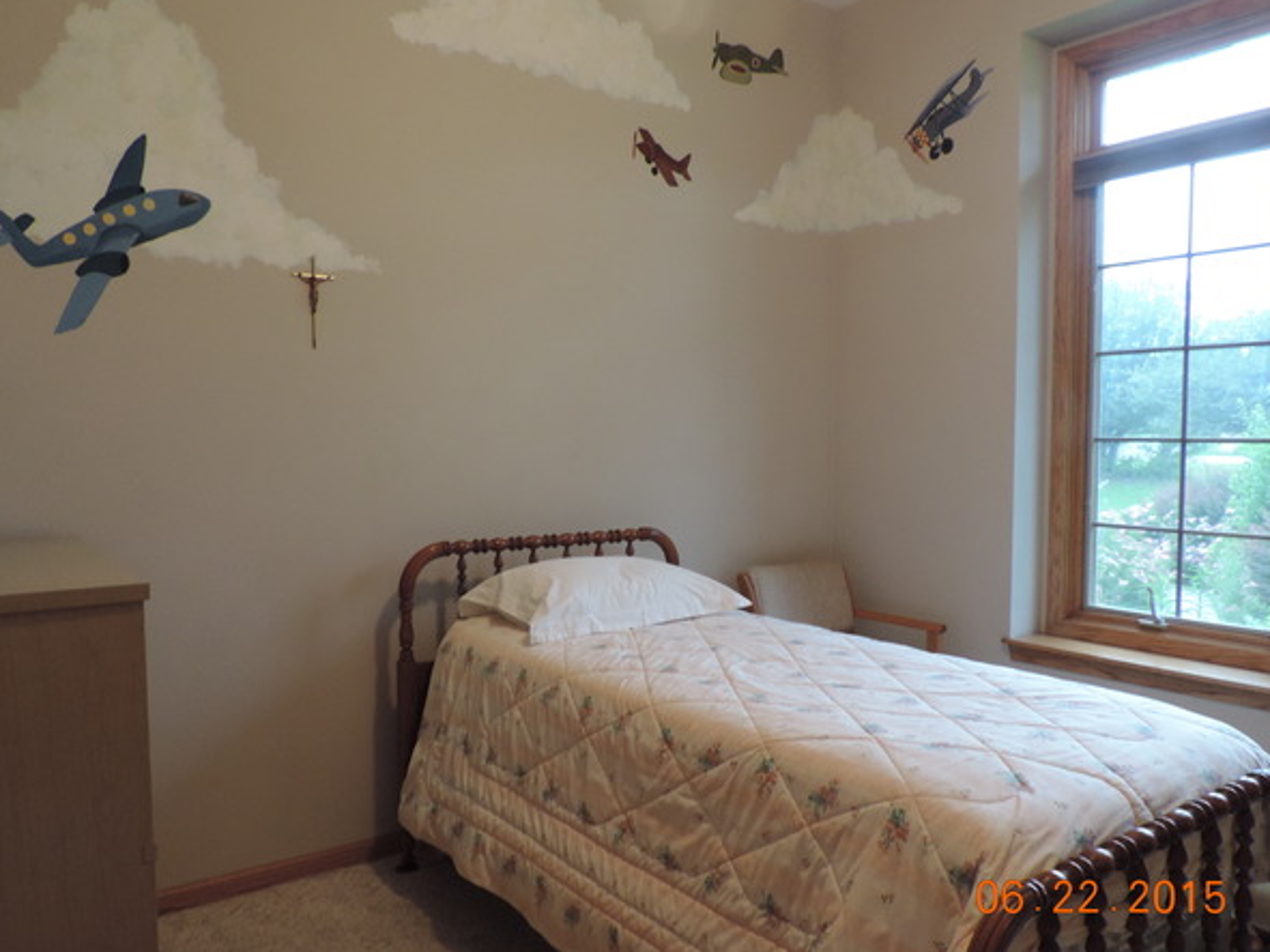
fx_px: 954
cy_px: 490
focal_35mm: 26
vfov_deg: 53.0
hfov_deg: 67.3
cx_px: 602
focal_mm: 4.3
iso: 400
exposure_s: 1/25
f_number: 3
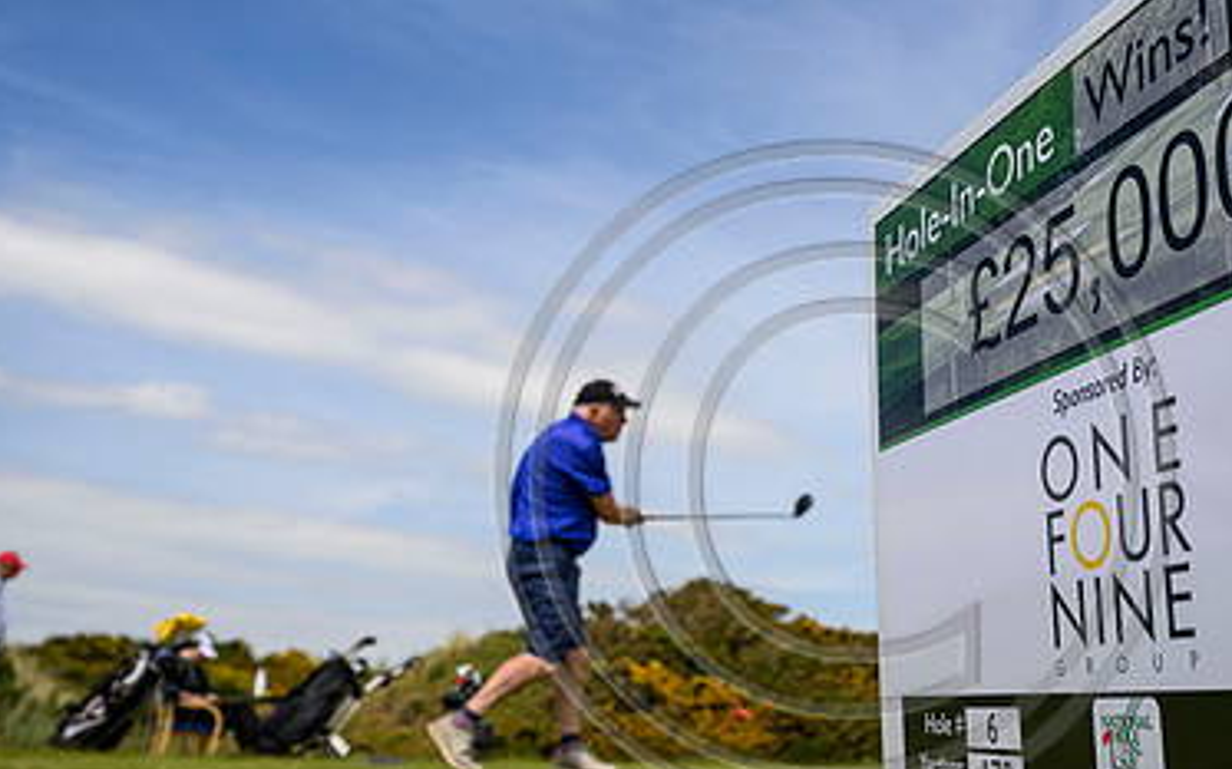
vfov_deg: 33.4
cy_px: 477
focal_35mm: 38
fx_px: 1276
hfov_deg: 50.5
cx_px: 832
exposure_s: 1/3200
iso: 250
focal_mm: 24
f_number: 4
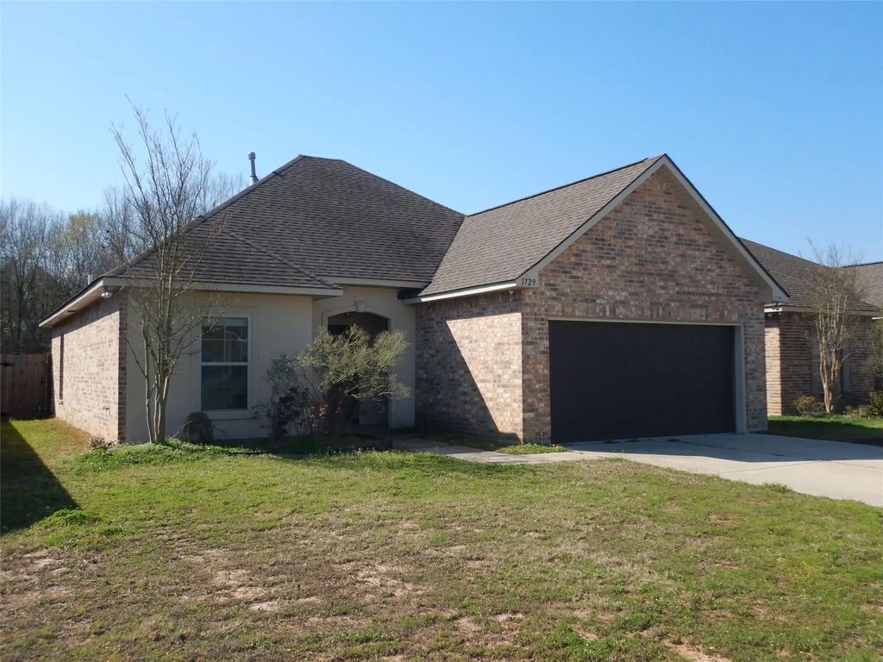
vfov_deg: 45.4
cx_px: 442
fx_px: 791
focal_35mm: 31
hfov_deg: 58.4
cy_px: 331
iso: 125
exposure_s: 1/800
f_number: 4.2
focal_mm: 5.6
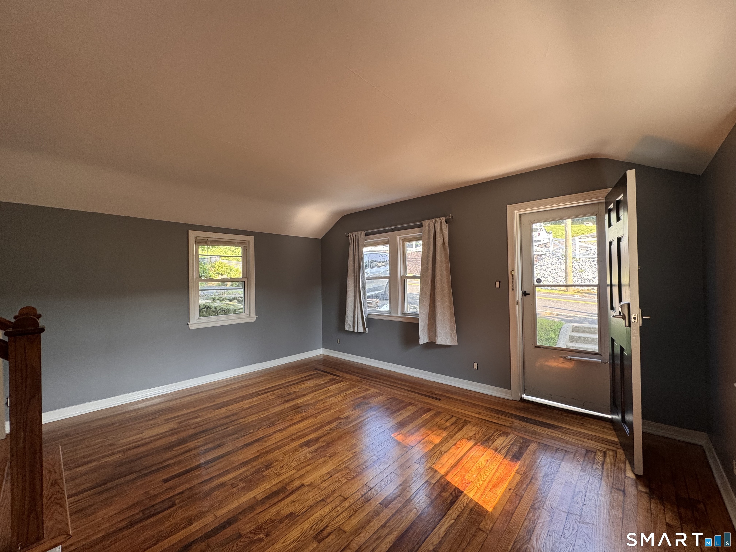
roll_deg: +1.0
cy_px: 276
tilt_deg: -0.2
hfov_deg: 102.1
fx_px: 298
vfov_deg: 85.7
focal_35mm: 14
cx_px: 368
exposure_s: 1/99
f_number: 2.2
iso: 160
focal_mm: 2.22
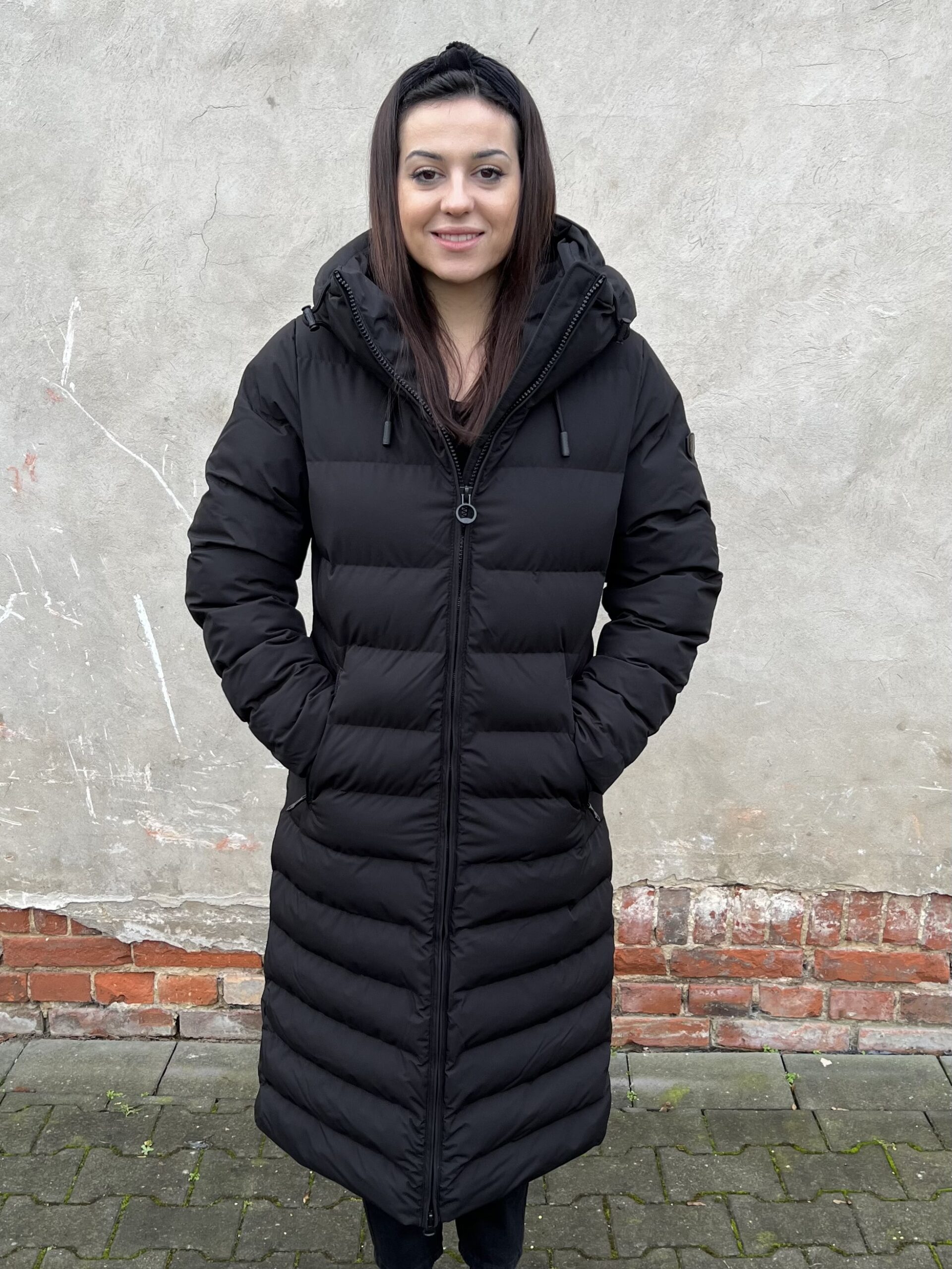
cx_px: 476
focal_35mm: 26
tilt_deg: -16.5
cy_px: 634
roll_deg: -0.4
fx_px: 953
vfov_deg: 67.3
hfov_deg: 53.1
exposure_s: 1/212
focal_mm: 5.7
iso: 40
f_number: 1.5
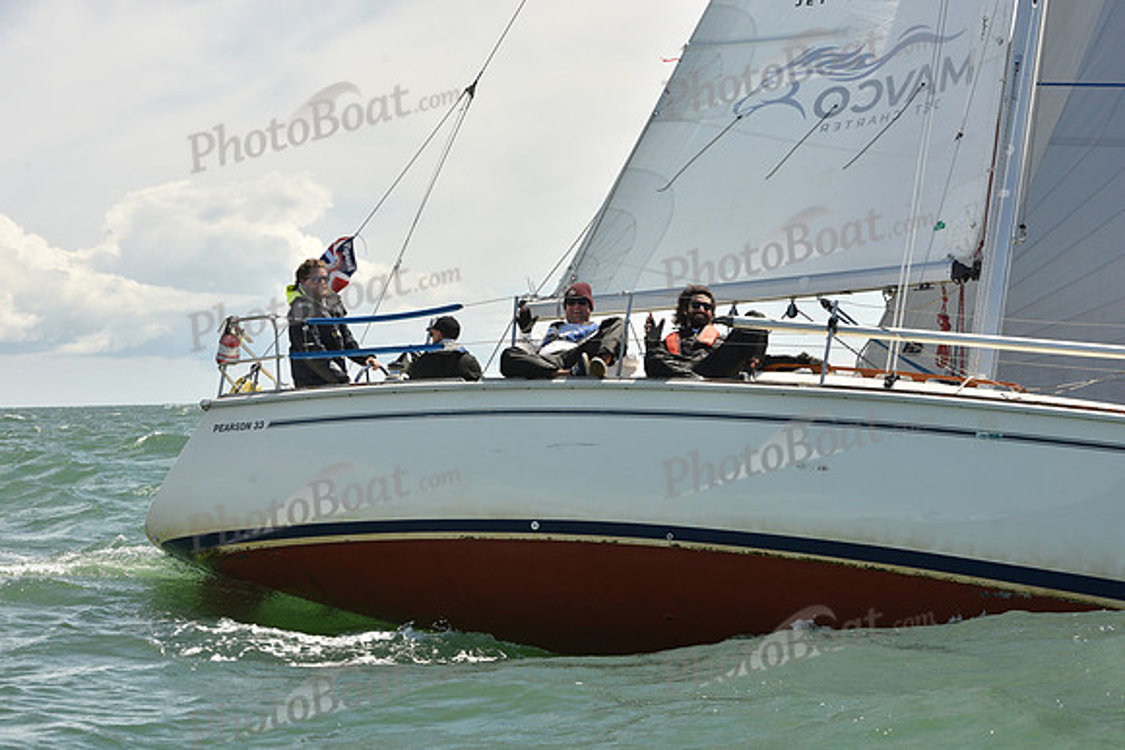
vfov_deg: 15.2
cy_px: 375
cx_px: 562
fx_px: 2813
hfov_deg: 22.6
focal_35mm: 90
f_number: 9
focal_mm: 90
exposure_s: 1/800
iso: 320
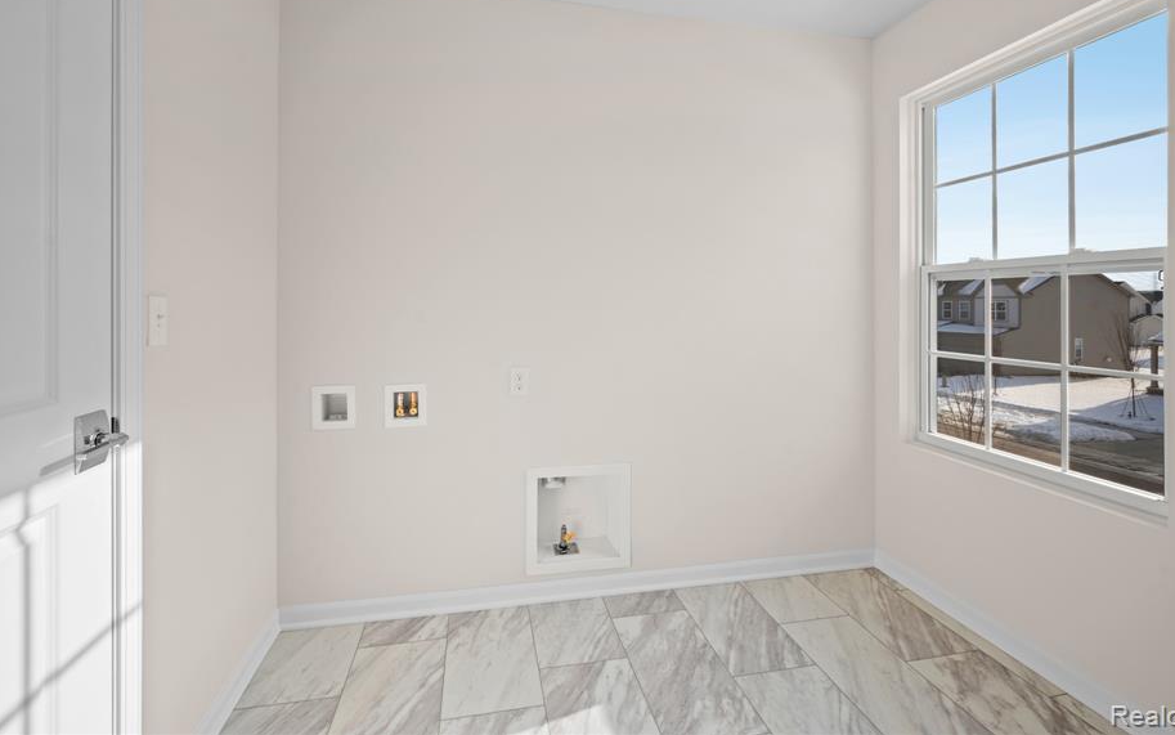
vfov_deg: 70.6
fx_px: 512
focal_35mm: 16
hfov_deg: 97.8
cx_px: 582
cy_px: 297
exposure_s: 1/20
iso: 100
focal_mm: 14
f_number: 9
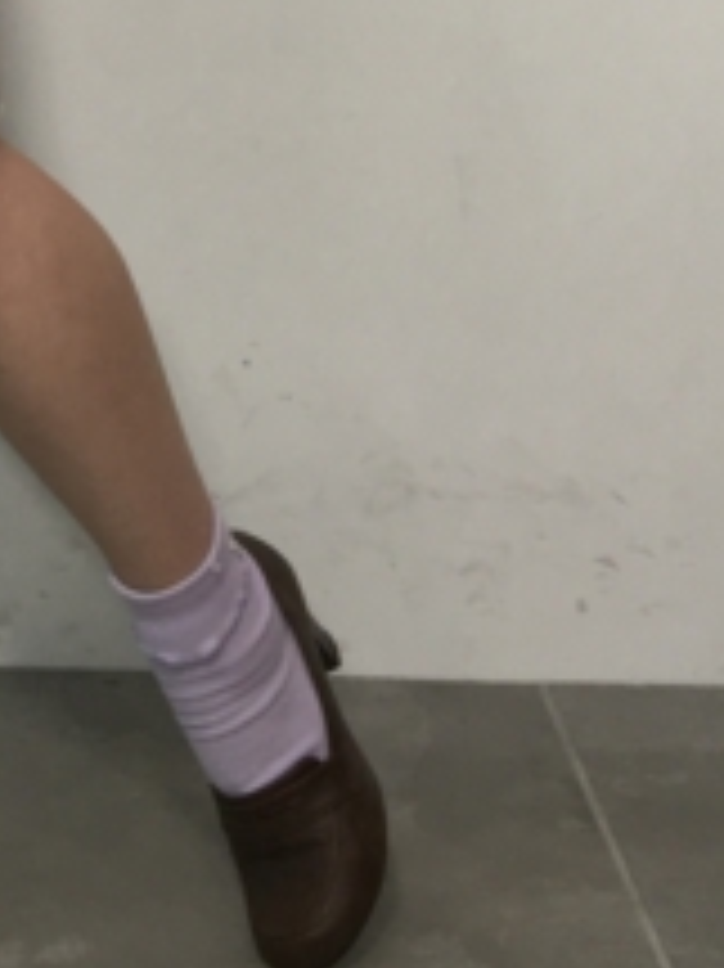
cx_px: -184
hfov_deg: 13.3
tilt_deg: -6.7
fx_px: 3015
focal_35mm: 108
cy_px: -410
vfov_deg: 16.8
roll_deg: -1.9
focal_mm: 4.15
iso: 40
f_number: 2.2
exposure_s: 1/120
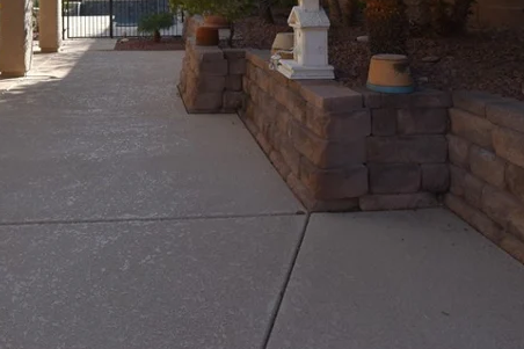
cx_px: 181
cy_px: -27
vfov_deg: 34.1
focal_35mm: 34
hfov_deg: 54.8
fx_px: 495
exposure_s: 1/320
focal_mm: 10
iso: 200
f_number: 9
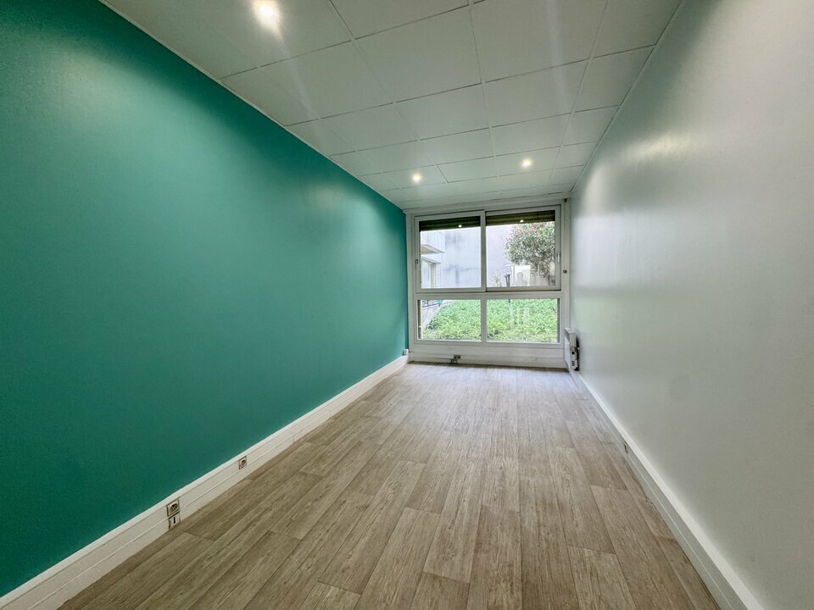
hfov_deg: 102.1
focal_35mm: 14
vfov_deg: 85.7
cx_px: 407
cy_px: 305
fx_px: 329
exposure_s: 1/100
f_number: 2.2
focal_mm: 2.22
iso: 200
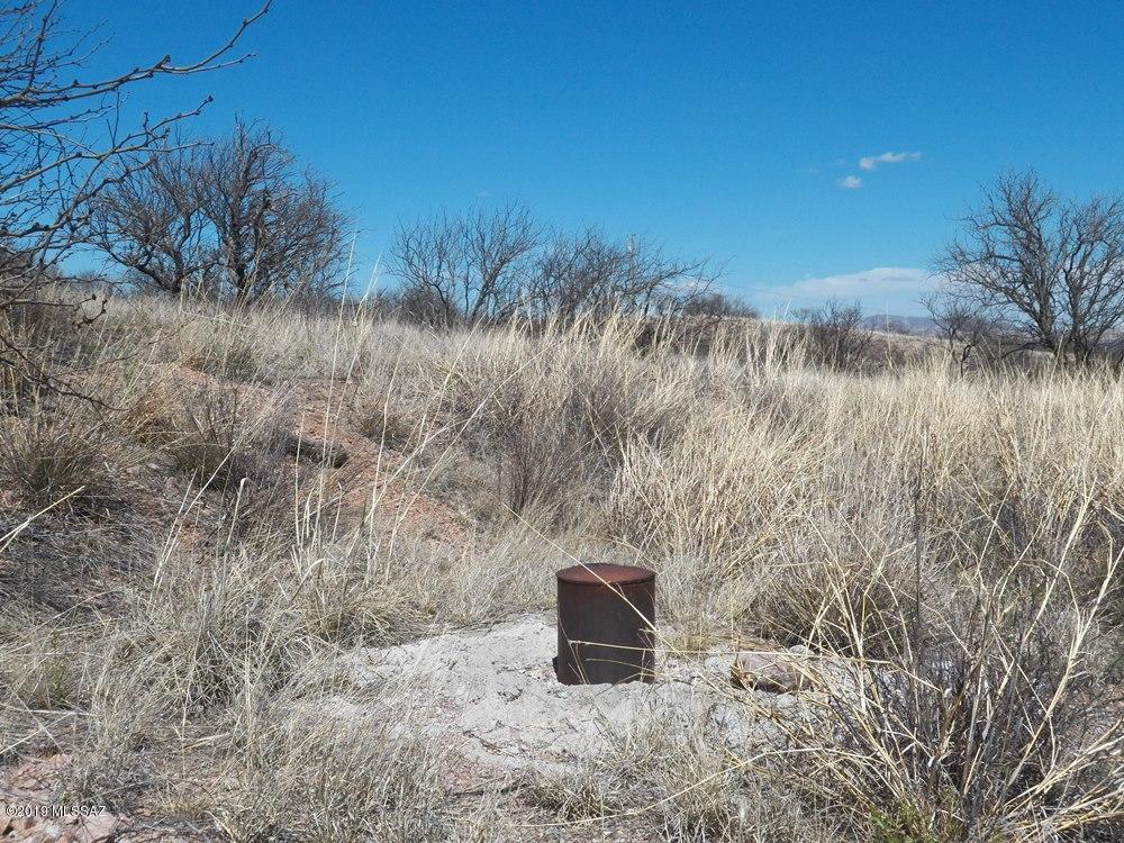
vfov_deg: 36.0
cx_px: 562
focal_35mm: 40
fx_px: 1299
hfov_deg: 46.8
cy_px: 422
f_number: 5
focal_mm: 7.1
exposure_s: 1/1250
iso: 125
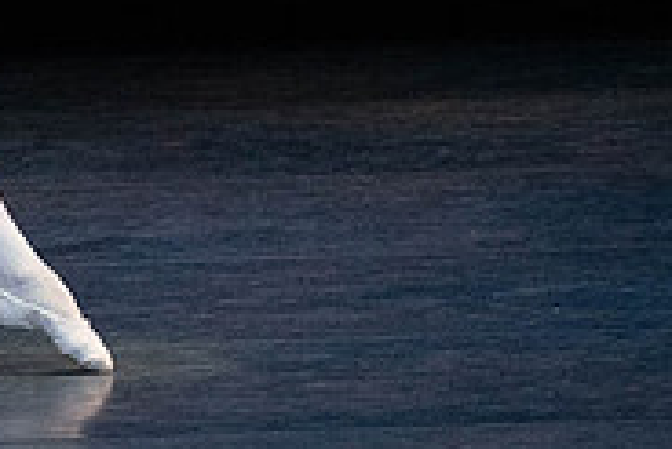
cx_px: -310
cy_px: -195
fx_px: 20119
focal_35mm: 1077
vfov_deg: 1.3
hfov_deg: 1.9
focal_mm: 342
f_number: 11
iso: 20000
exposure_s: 1/400
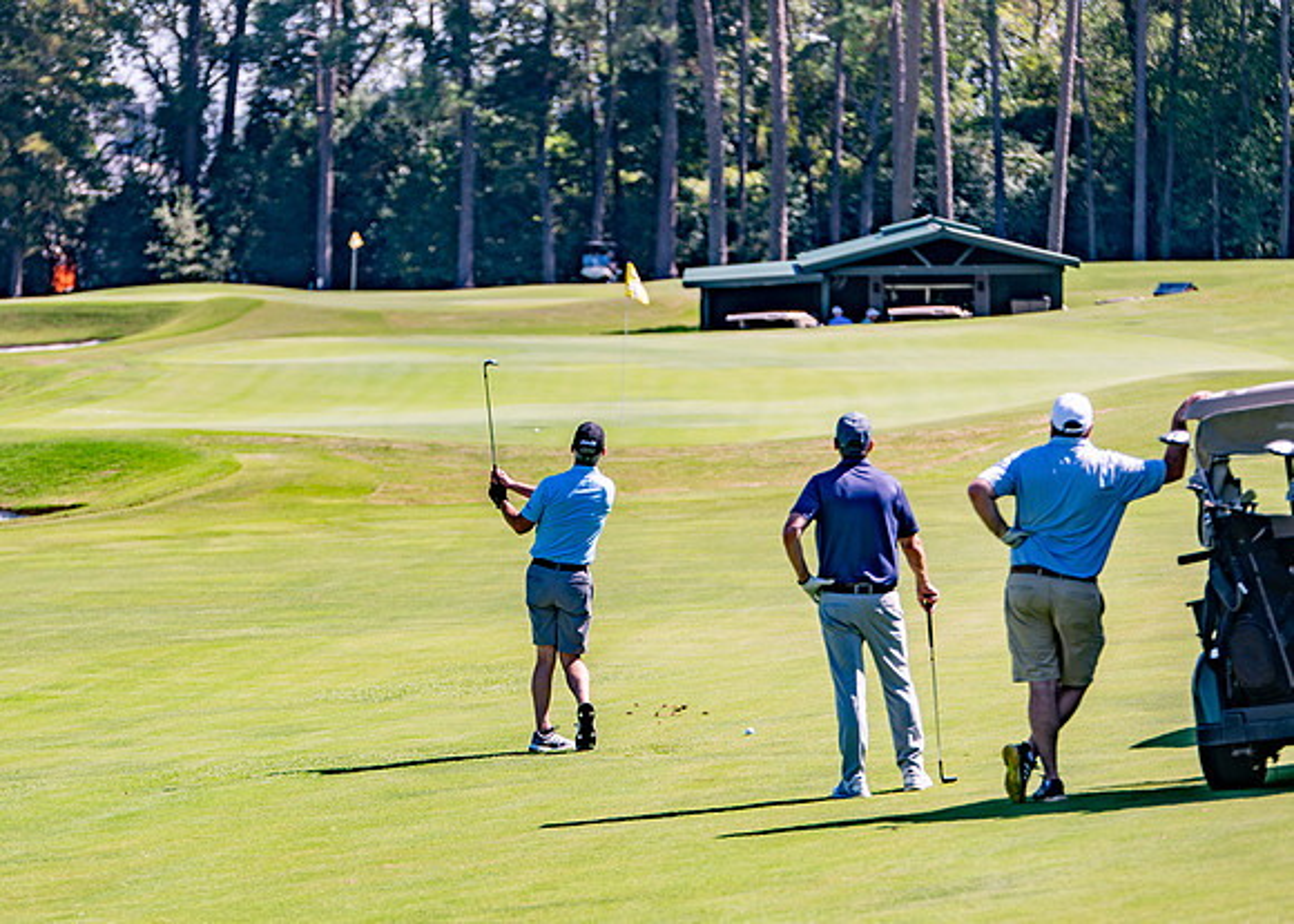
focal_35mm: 196
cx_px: 534
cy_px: 468
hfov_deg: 10.3
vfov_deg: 7.3
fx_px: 7203
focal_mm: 135
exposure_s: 1/2500
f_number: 2.8
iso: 100
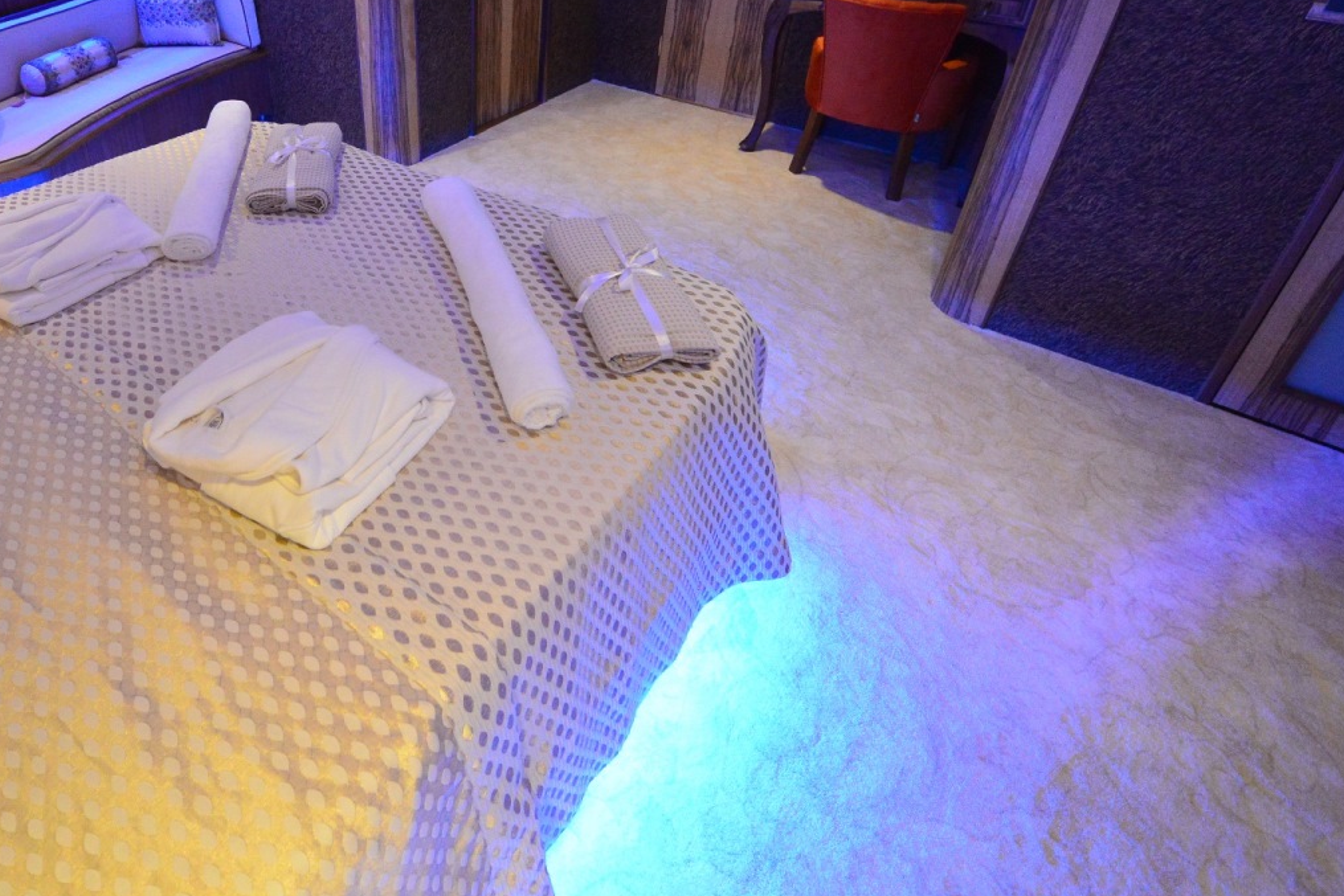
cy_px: 232
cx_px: 416
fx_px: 747
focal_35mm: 20
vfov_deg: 58.9
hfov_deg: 80.3
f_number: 5
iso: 5000
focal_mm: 12
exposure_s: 1/50
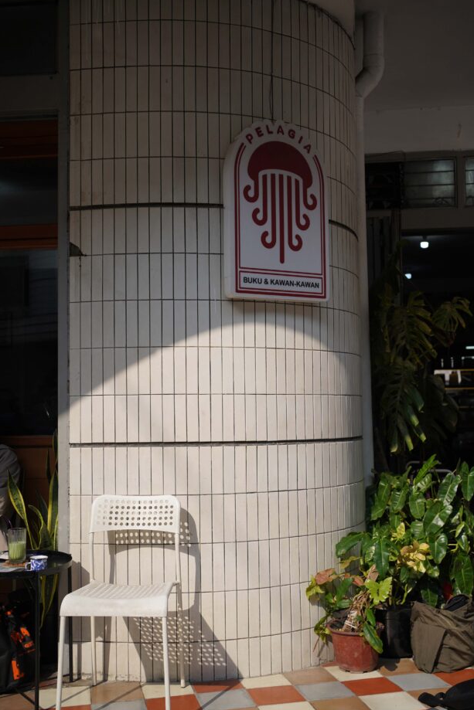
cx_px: 250
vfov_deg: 49.5
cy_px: 365
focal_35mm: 39
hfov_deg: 34.2
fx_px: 770
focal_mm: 35
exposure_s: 1/2500
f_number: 3.5
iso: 200
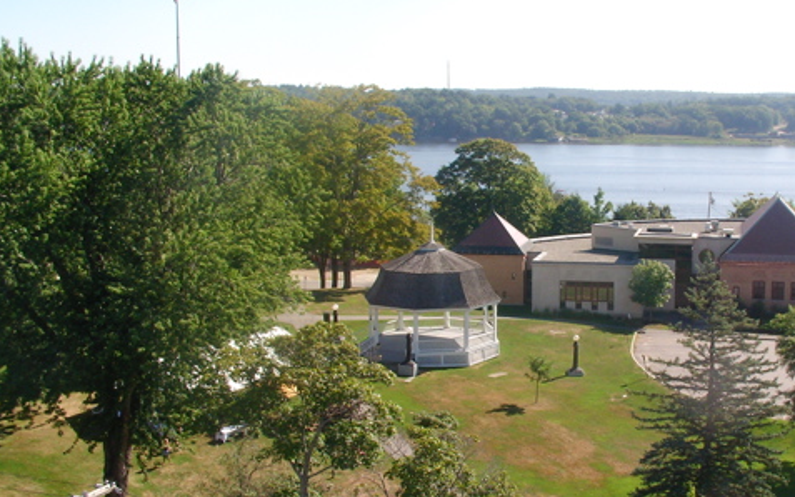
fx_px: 1170
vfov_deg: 24.0
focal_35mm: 54
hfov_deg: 37.2
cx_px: 522
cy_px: 269
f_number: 5.6
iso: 50
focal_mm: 5.9
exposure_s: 1/247
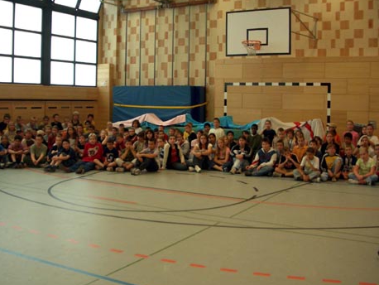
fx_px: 460
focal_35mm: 42
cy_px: 121
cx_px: 183
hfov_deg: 44.8
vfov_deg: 34.3
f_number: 2.6
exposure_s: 1/80
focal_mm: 5.8
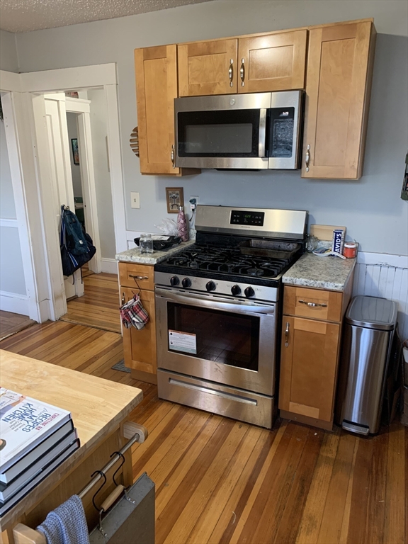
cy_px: 272
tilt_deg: -14.9
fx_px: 409
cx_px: 204
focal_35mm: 26
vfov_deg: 67.3
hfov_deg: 53.1
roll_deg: +1.0
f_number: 1.8
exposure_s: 1/60
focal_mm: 4.25
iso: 250
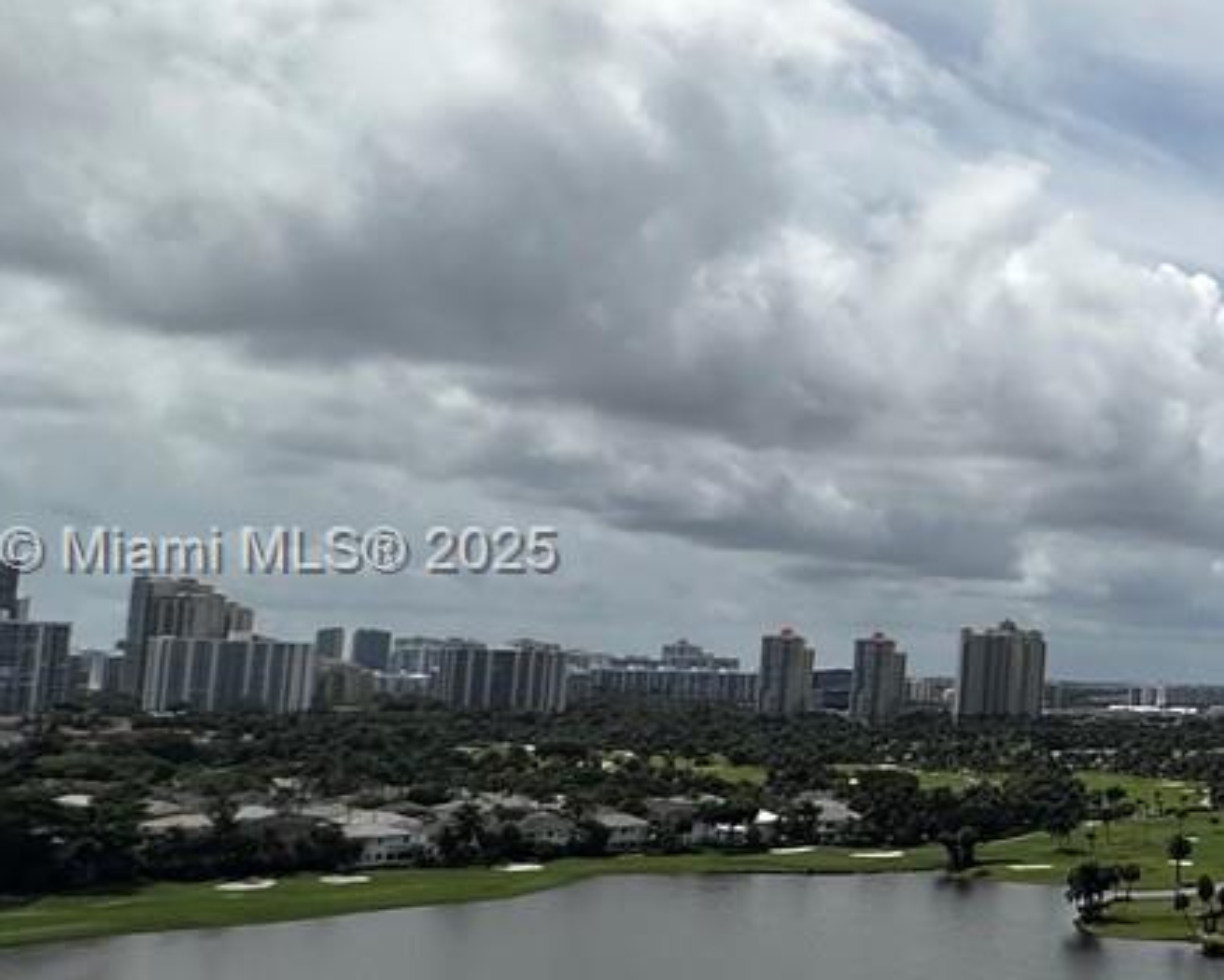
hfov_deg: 25.9
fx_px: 1812
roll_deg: -1.8
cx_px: 1902
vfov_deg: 30.2
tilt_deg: +5.0
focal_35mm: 50
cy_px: 554
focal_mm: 2.22
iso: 50
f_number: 2.2
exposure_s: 1/6897
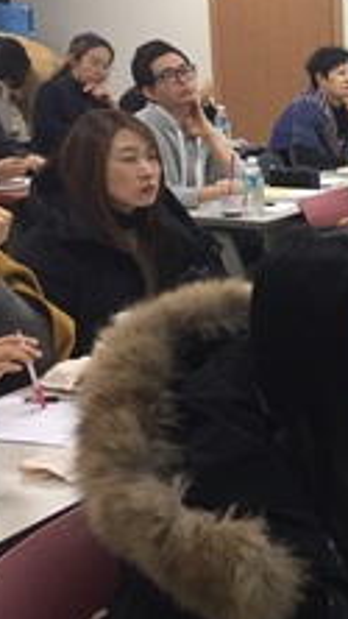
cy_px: 280
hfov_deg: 14.8
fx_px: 1164
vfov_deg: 29.7
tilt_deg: -11.5
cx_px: 632
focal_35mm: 71
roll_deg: -1.3
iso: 80
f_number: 2.2
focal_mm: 4.15
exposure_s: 1/30
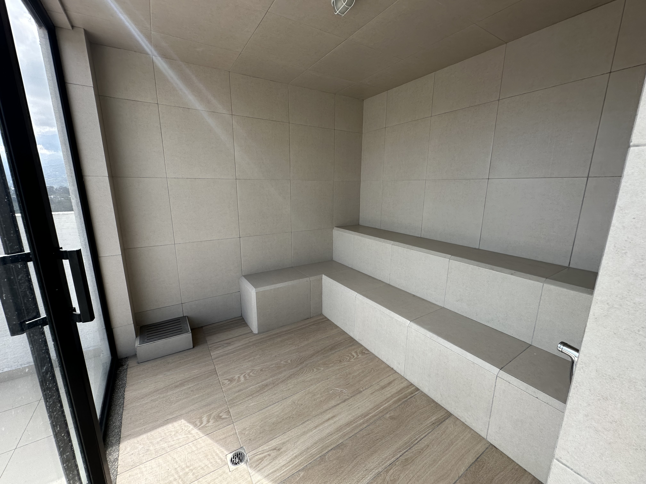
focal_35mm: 14
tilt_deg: -10.9
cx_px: 323
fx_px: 261
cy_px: 242
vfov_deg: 85.7
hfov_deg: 102.1
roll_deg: -0.3
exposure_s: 1/487
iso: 50
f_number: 2.2
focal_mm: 2.22
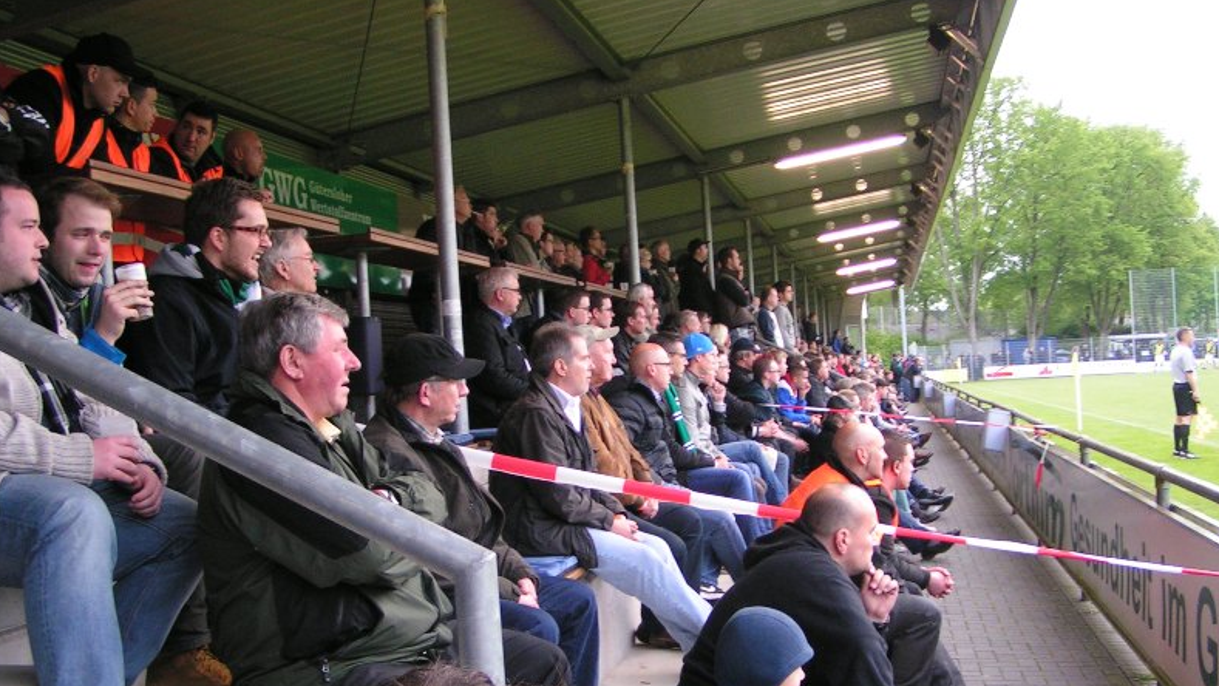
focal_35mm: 42
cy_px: 397
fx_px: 1358
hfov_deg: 48.4
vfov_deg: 28.3
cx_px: 613
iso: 125
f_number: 2.8
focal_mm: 5.8
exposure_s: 1/40
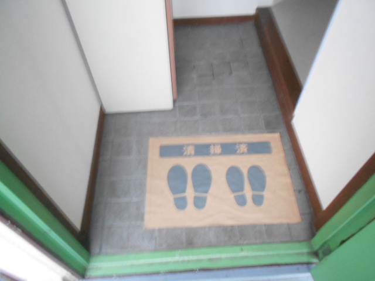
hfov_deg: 67.3
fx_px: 282
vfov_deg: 53.1
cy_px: 140
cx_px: 188
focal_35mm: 26
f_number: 3.2
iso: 800
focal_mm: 4.6
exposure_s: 1/4
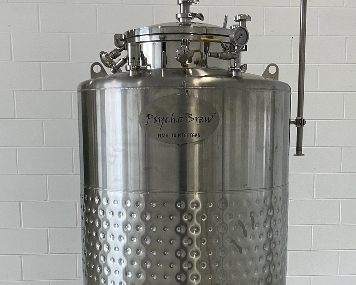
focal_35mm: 62
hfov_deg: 30.5
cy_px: 237
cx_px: 203
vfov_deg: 24.1
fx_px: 653
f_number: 1.8
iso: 32
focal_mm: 3
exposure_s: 1/122
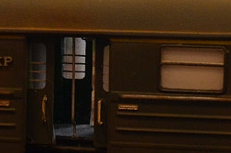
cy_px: 55
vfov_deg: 5.7
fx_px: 1525
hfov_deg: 8.7
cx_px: 148
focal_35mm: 238
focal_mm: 25
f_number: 5.6
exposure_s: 1/125
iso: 400
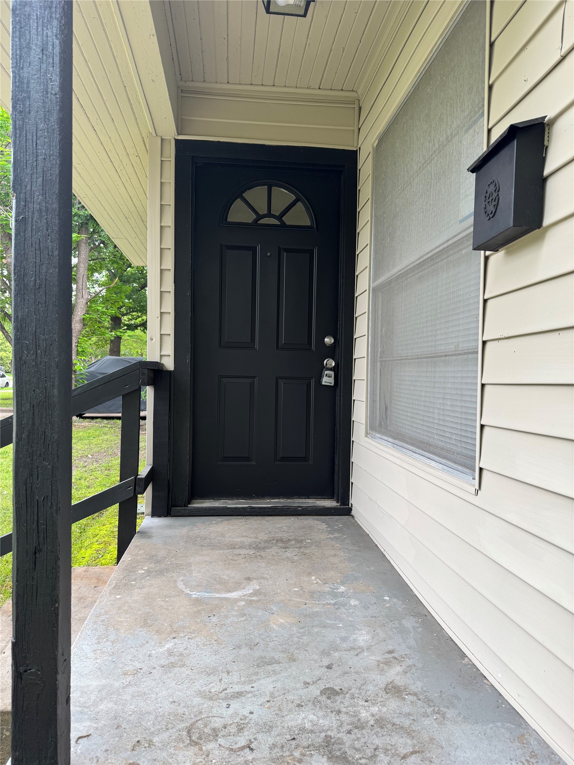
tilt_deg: -1.2
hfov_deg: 56.8
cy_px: 382
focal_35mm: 24
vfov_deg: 71.6
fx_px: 531
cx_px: 287
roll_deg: -0.5
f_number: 1.78
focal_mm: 6.76
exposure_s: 1/194
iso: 64
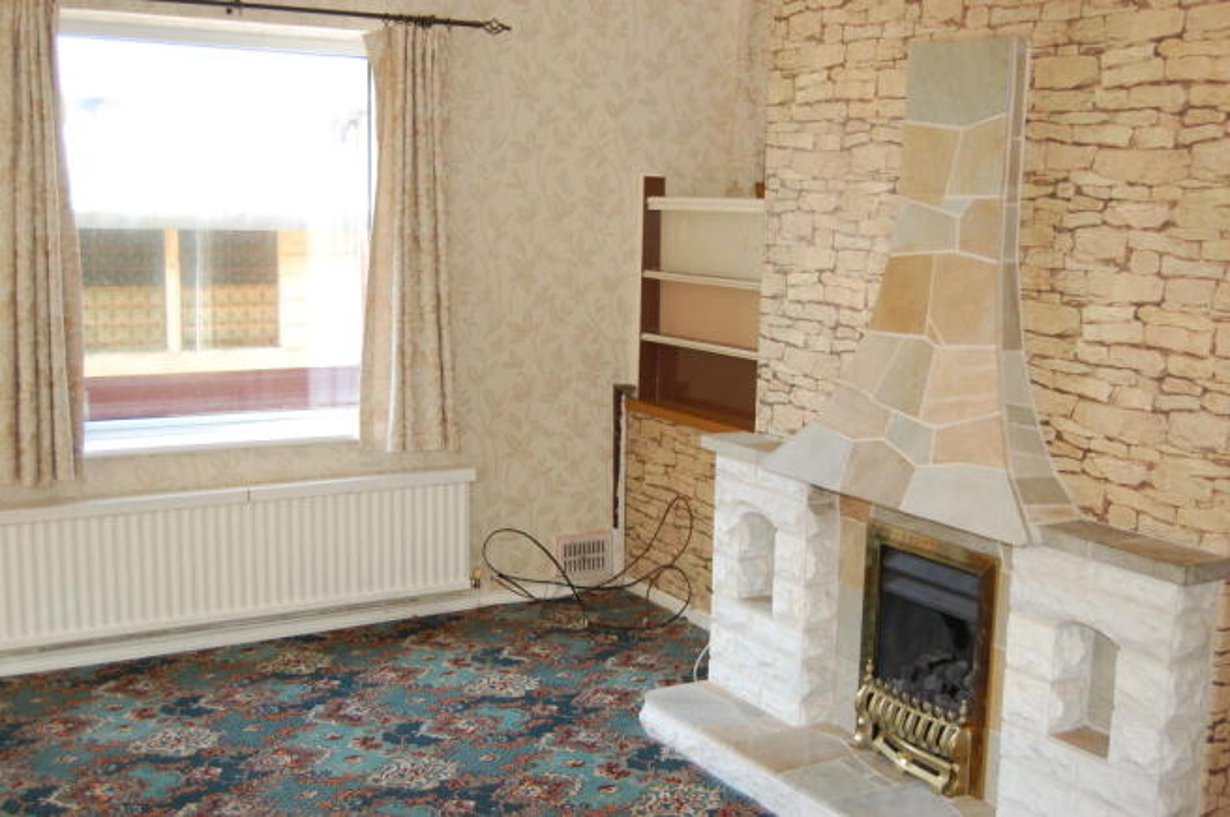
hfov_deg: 49.6
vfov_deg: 34.1
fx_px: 1331
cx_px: 615
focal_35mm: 39
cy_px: 408
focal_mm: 26
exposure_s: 1/60
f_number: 4.2
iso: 400
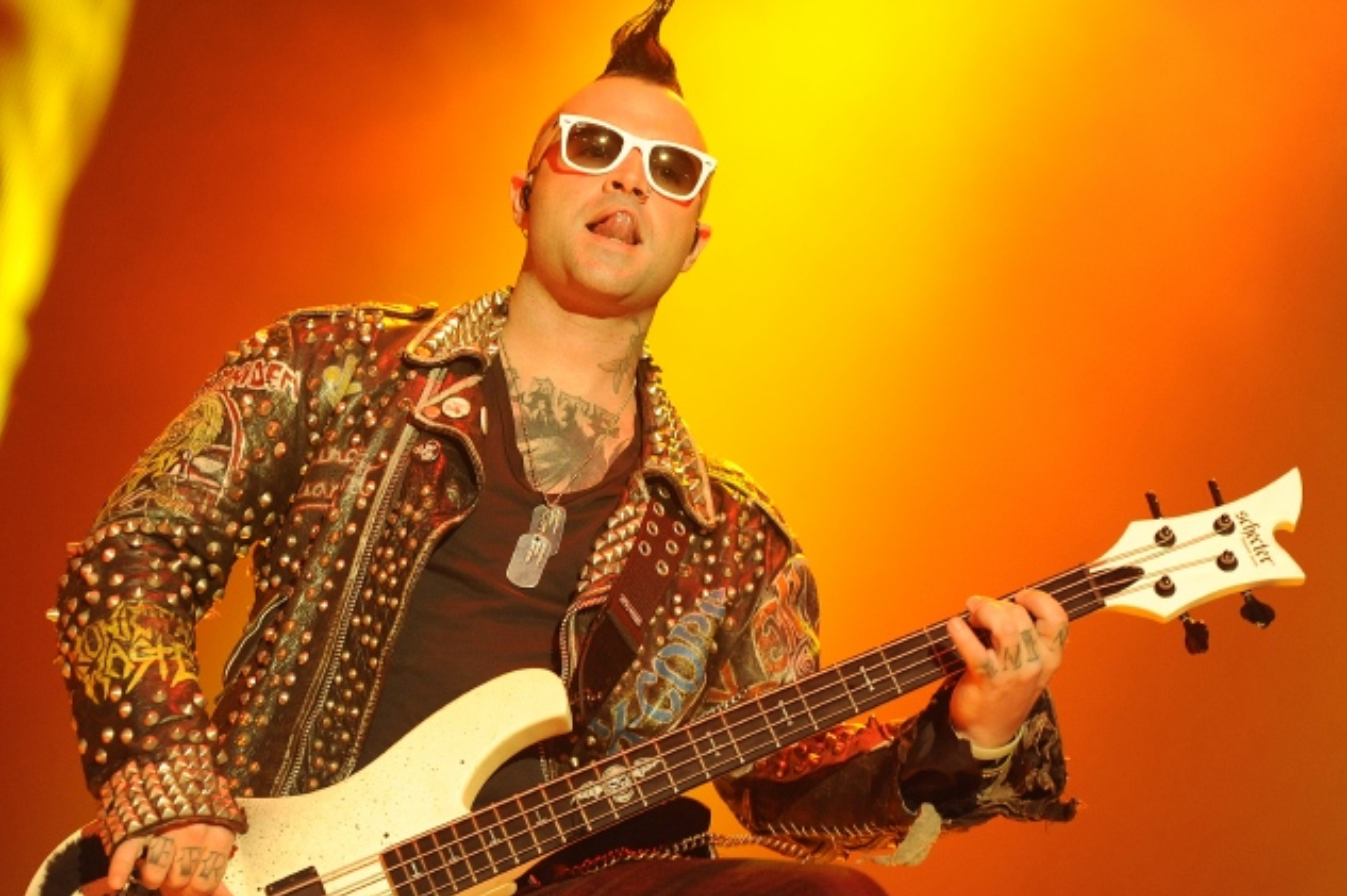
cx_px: 626
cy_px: 450
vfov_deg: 6.9
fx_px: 7440
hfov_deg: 10.3
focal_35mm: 199
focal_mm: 175
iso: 2000
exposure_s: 1/250
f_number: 3.2
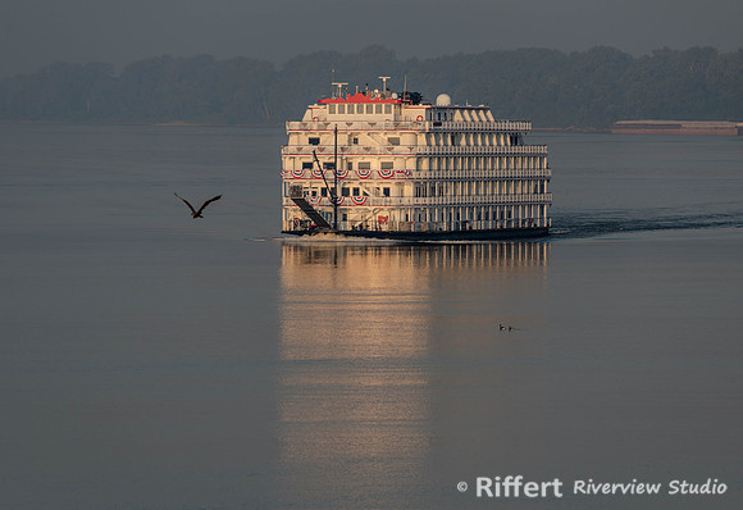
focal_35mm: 388
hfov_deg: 5.3
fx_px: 8079
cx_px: 394
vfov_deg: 3.6
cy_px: 192
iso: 64
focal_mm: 300
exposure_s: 1/160
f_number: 8
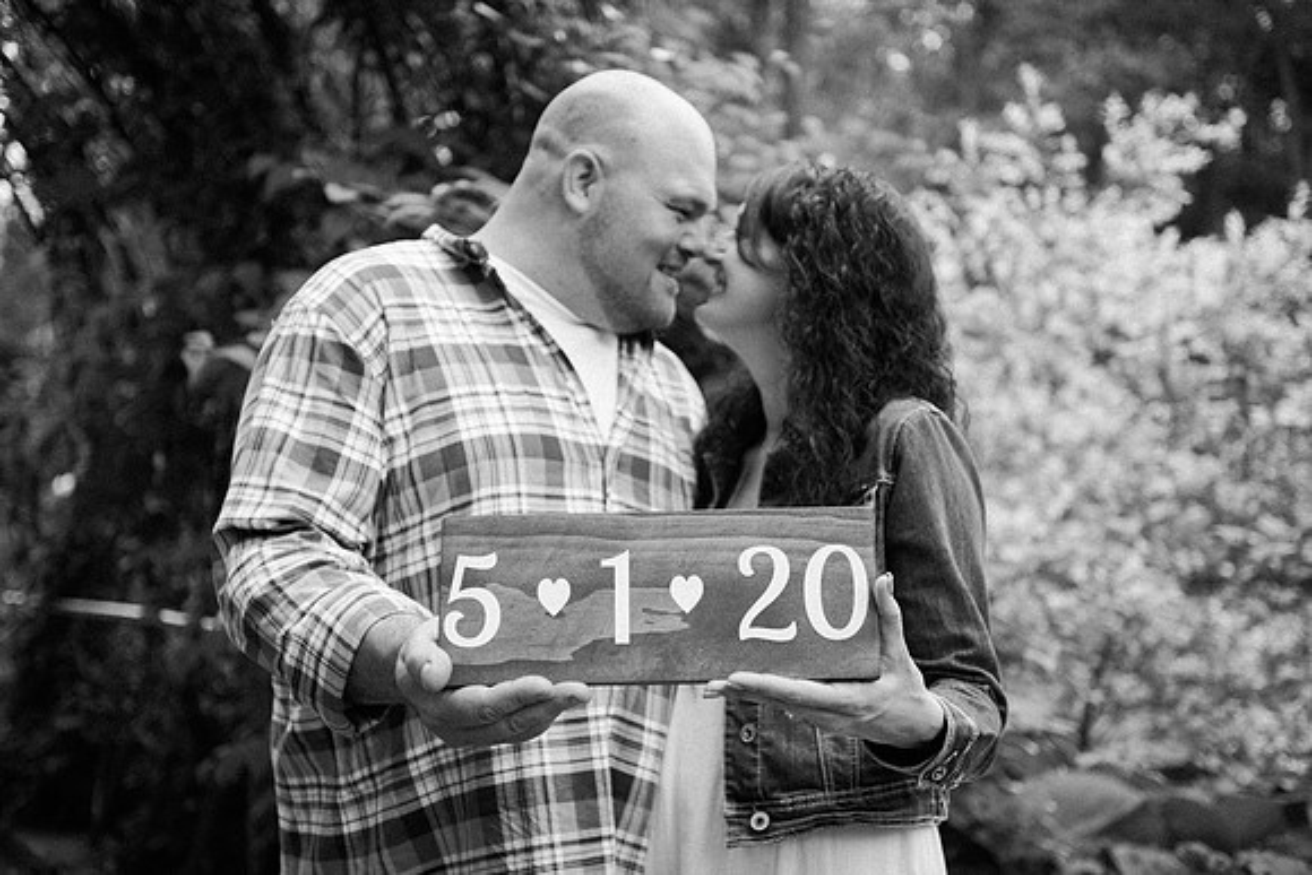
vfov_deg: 28.1
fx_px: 1750
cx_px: 656
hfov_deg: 41.1
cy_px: 438
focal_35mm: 48
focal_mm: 48
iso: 640
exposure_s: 1/160
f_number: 2.8
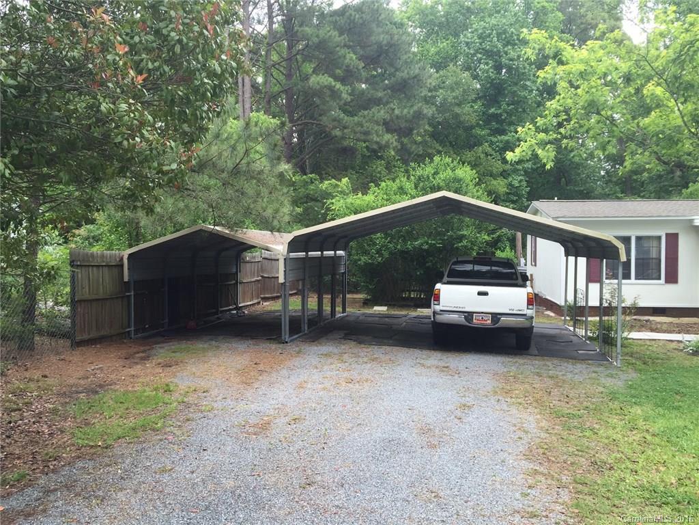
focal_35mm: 29
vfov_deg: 48.2
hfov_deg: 61.7
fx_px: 586
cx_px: 350
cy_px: 262
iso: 32
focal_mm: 4.15
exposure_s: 1/265
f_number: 2.2
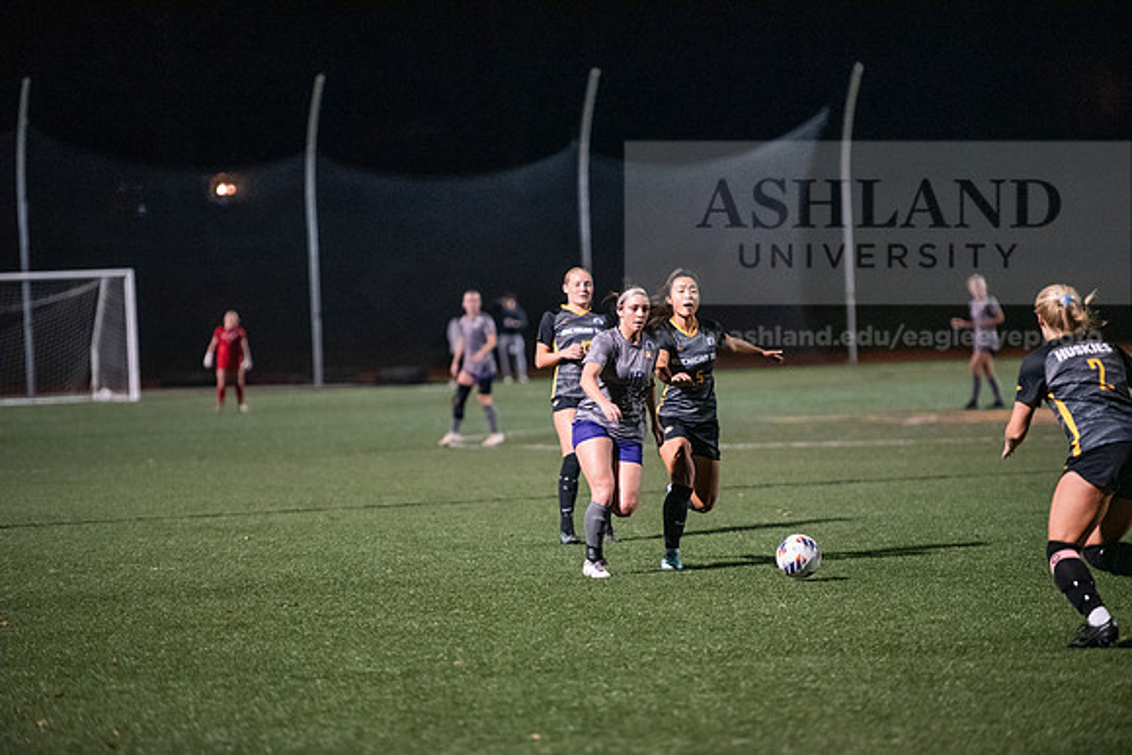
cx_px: 566
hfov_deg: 11.1
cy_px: 378
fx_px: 5818
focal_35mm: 185
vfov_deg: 7.4
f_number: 2.8
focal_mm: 185
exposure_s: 1/1000
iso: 8000
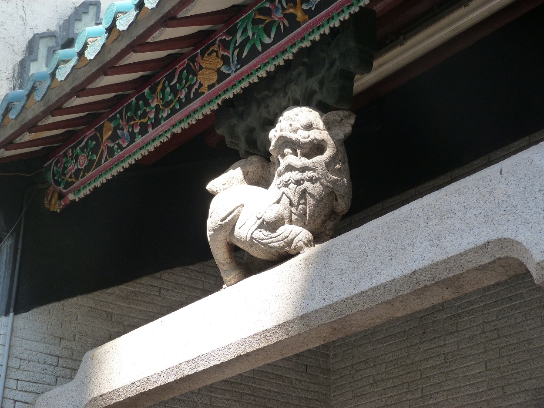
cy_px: 204
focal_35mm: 72
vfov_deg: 20.4
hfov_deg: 27.0
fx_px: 1131
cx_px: 272
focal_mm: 12.9
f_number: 3.3
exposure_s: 1/100
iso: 125
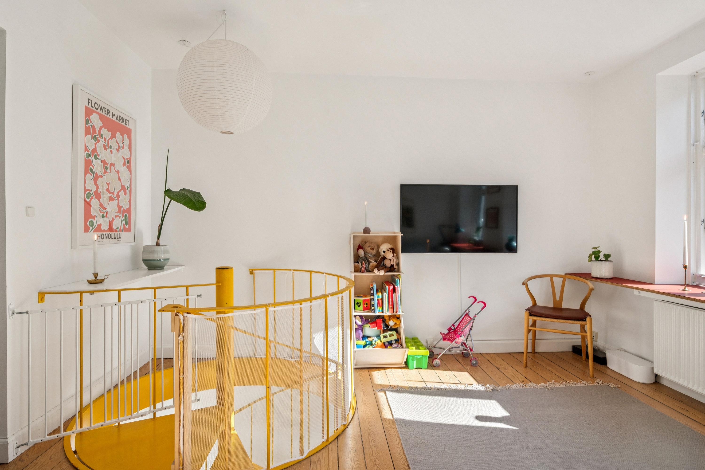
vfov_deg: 67.4
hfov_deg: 90.0
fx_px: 352
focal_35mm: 18
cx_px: 352
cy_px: 235
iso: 640
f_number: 9
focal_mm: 18
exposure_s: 1/200
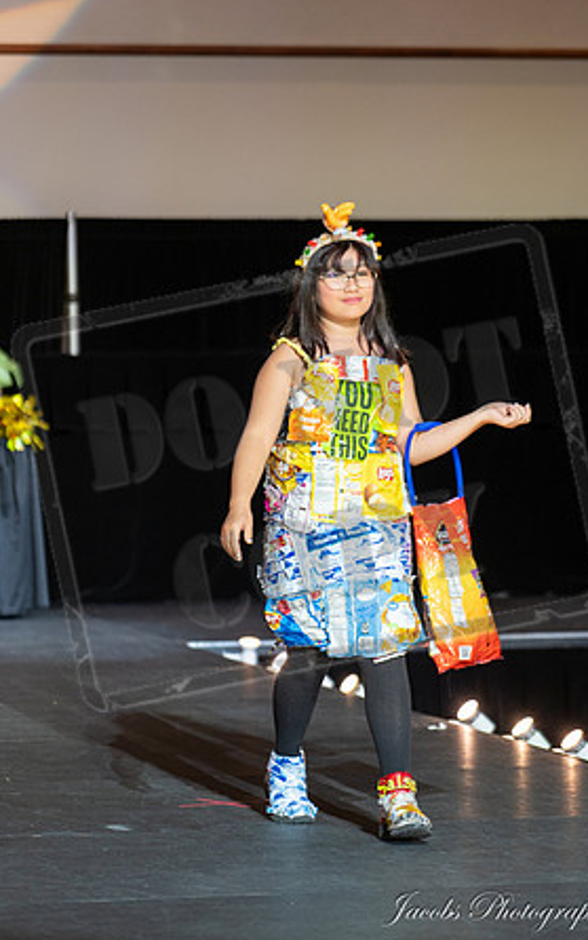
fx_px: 4535
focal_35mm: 177
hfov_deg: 7.4
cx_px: 310
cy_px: 470
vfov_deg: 11.8
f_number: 4
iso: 1600
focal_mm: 172
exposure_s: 1/320
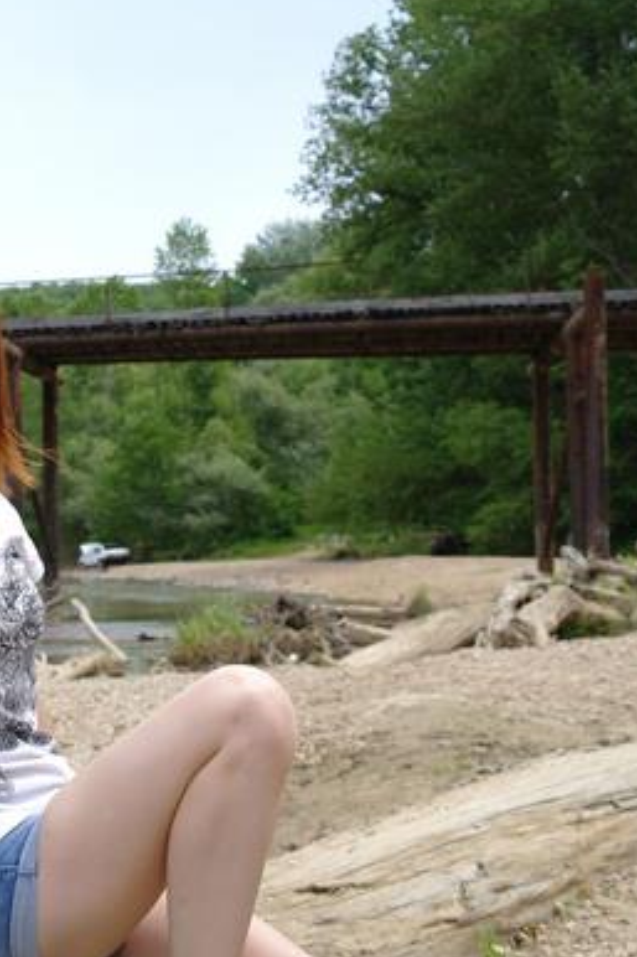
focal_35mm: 63
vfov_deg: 31.9
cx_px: 74
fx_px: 1673
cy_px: 498
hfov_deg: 21.1
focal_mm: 25
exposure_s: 1/180
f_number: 5.6
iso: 100
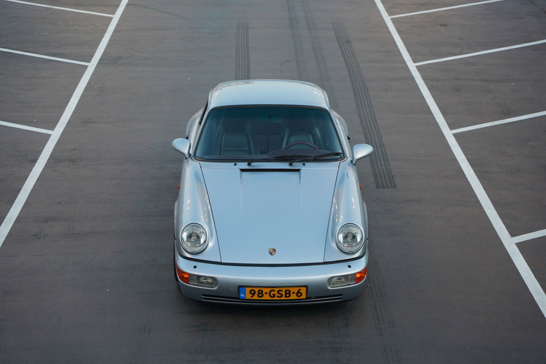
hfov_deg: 29.2
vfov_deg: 19.7
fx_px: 1047
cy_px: 182
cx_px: 273
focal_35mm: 69
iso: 200
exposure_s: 1/13
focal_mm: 69
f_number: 4
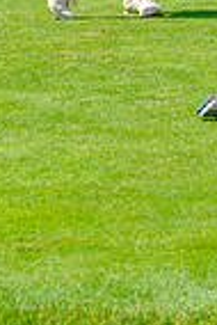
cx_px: 148
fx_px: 1966
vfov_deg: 9.2
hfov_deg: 6.3
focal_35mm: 218
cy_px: -169
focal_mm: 46.3
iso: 200
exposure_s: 1/500
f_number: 5
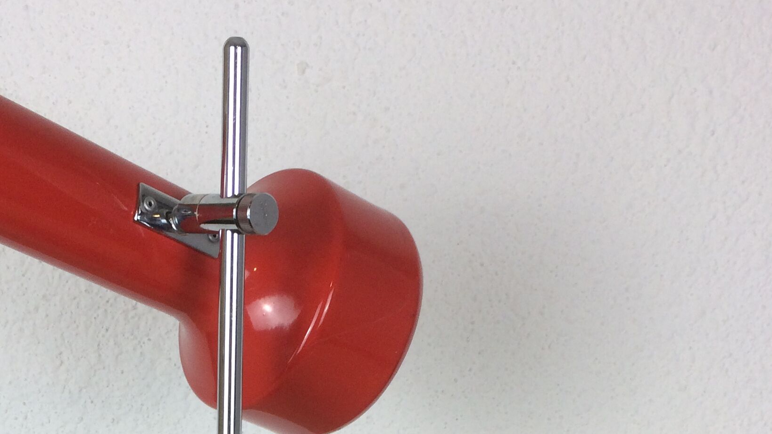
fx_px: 1290
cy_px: 618
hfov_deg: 32.9
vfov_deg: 17.5
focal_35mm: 63
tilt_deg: -16.3
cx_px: 222
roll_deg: +0.5
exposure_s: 1/100
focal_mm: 4.15
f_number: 2.2
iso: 64
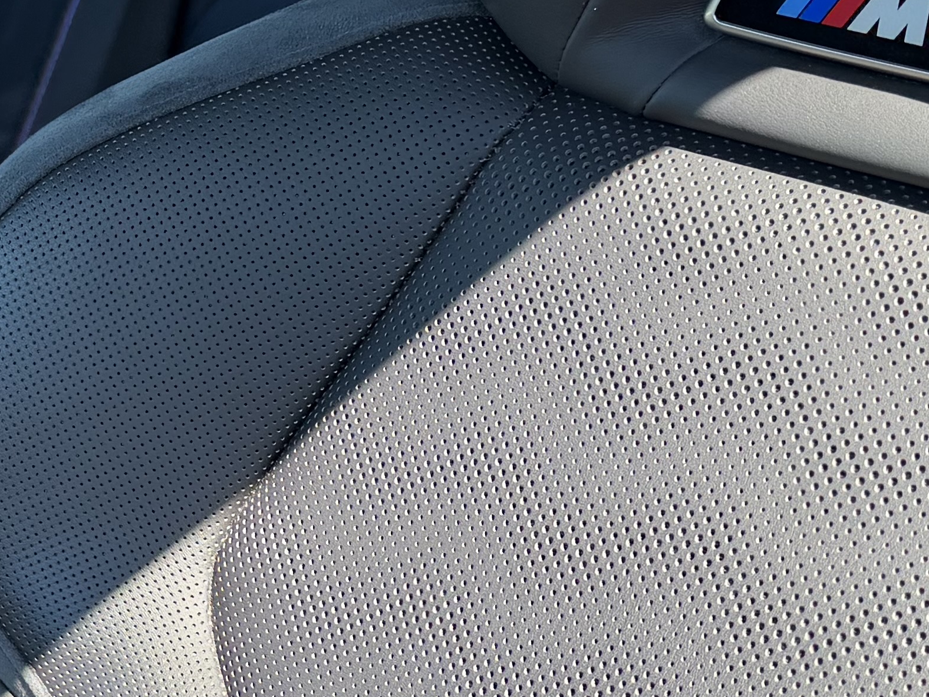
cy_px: 496
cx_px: -75
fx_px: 2335
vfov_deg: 16.9
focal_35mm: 87
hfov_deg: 21.4
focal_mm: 6.76
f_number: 1.78
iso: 80
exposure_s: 1/433
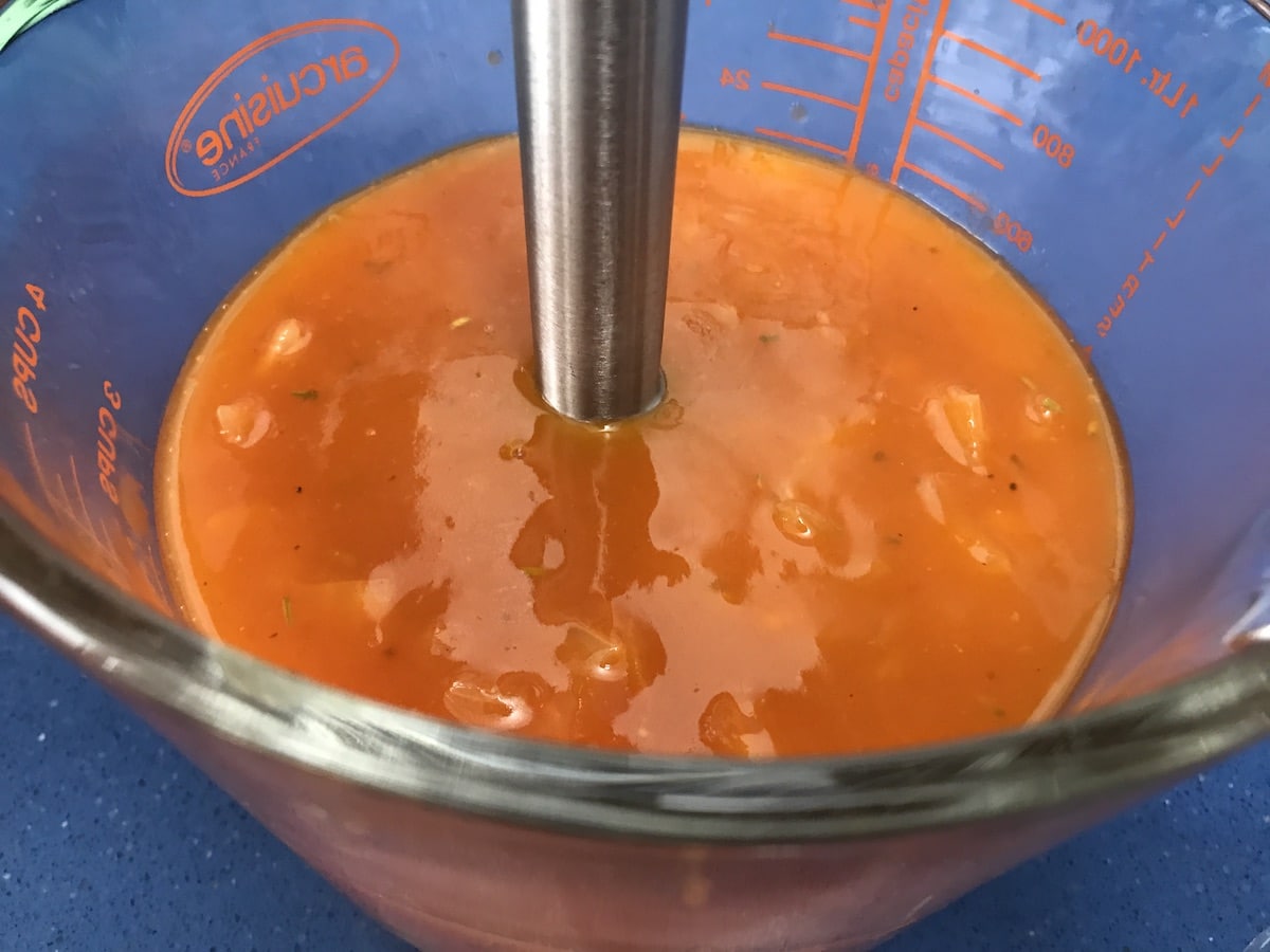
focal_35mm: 28
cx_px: 635
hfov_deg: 63.4
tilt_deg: -53.4
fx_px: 1027
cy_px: 476
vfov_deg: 49.7
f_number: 1.8
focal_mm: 3.99
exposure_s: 1/25
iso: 40
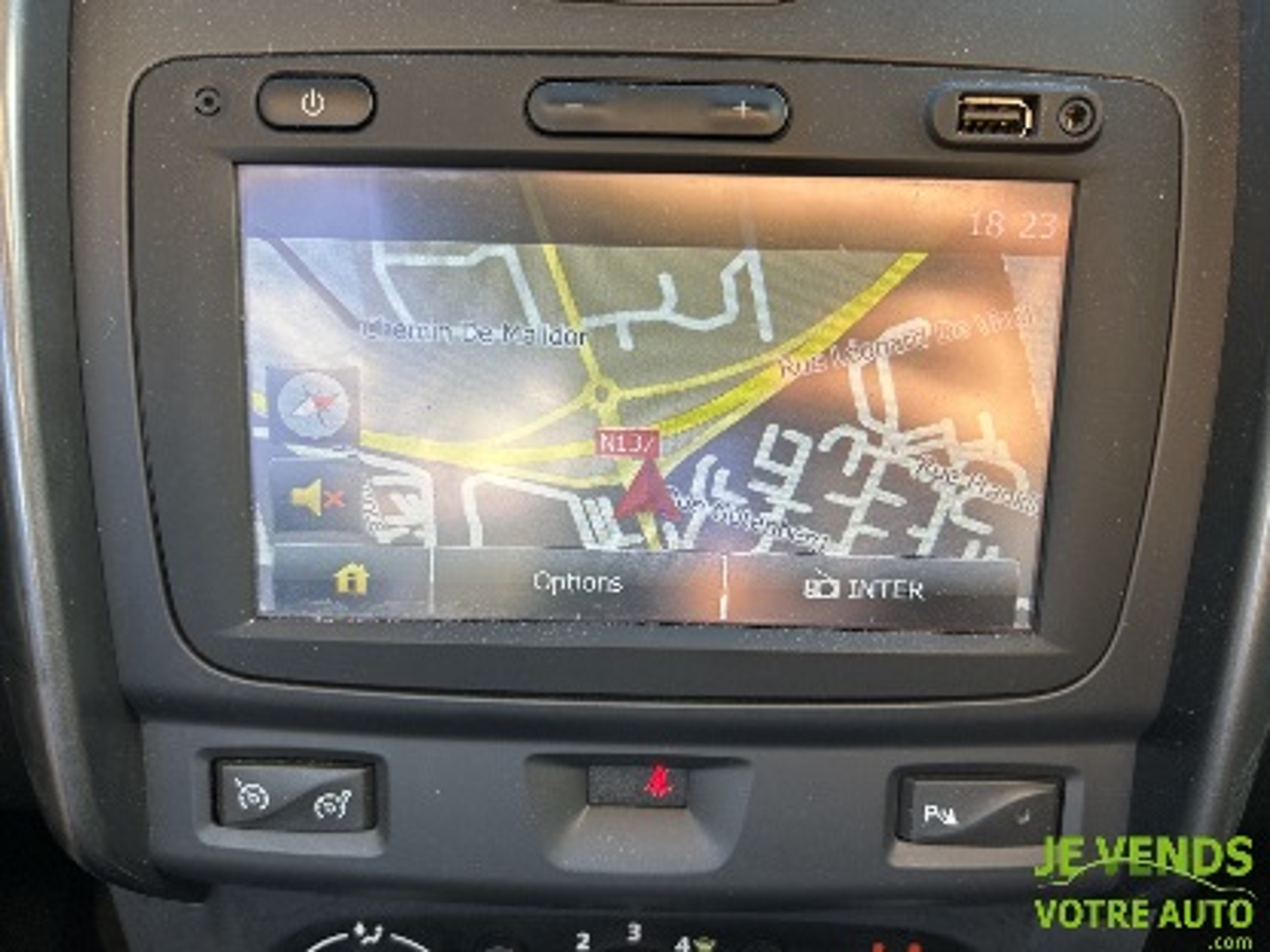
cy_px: 476
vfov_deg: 53.1
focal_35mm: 26
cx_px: 635
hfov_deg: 67.3
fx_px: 954
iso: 32
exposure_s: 1/141
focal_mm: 5.7
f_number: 1.5
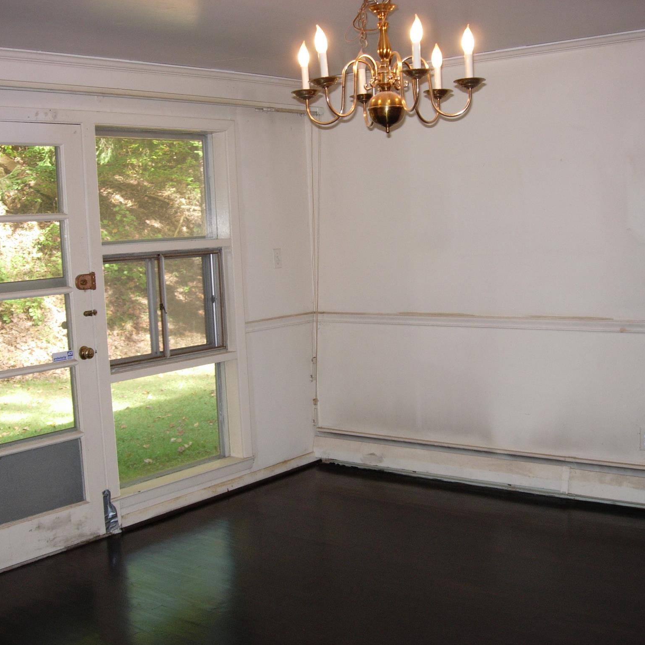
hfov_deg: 37.5
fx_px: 949
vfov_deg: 37.6
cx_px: 309
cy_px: 323
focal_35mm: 45
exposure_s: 1/64
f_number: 2.8
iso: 79
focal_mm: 7.8
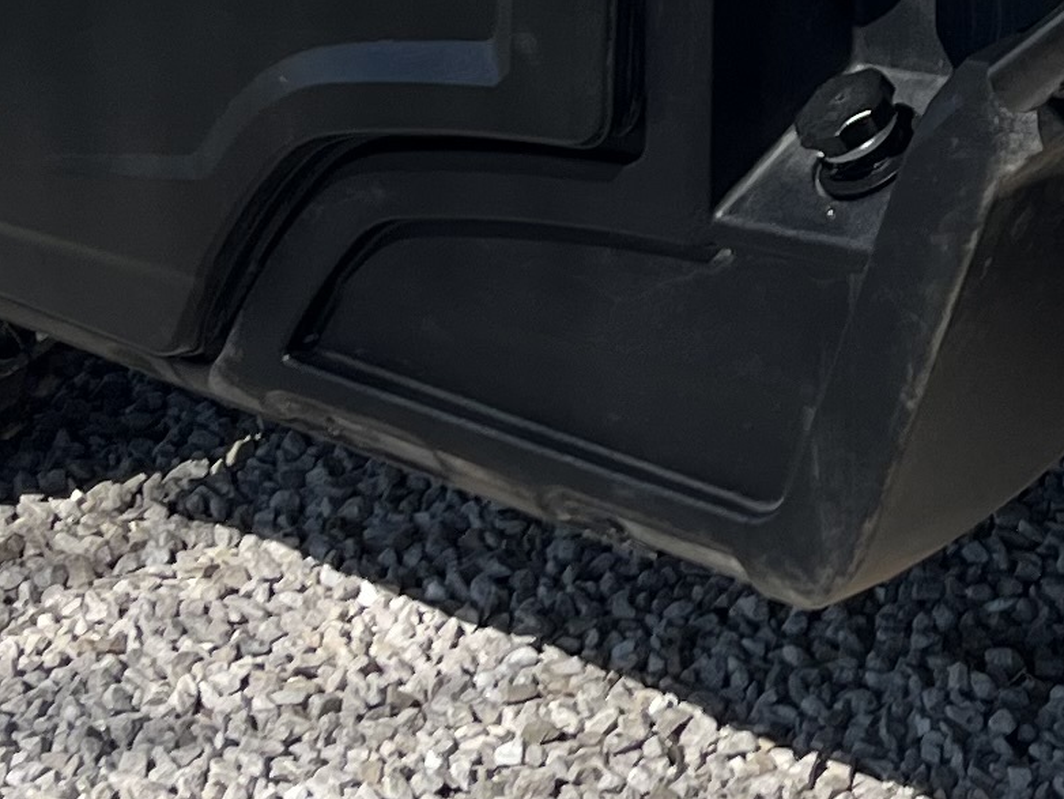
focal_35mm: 134
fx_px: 4120
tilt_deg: -9.1
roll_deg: -3.1
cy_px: -485
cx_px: 1456
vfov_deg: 10.6
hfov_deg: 14.0
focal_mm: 5.1
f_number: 1.6
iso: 50
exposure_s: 1/2825
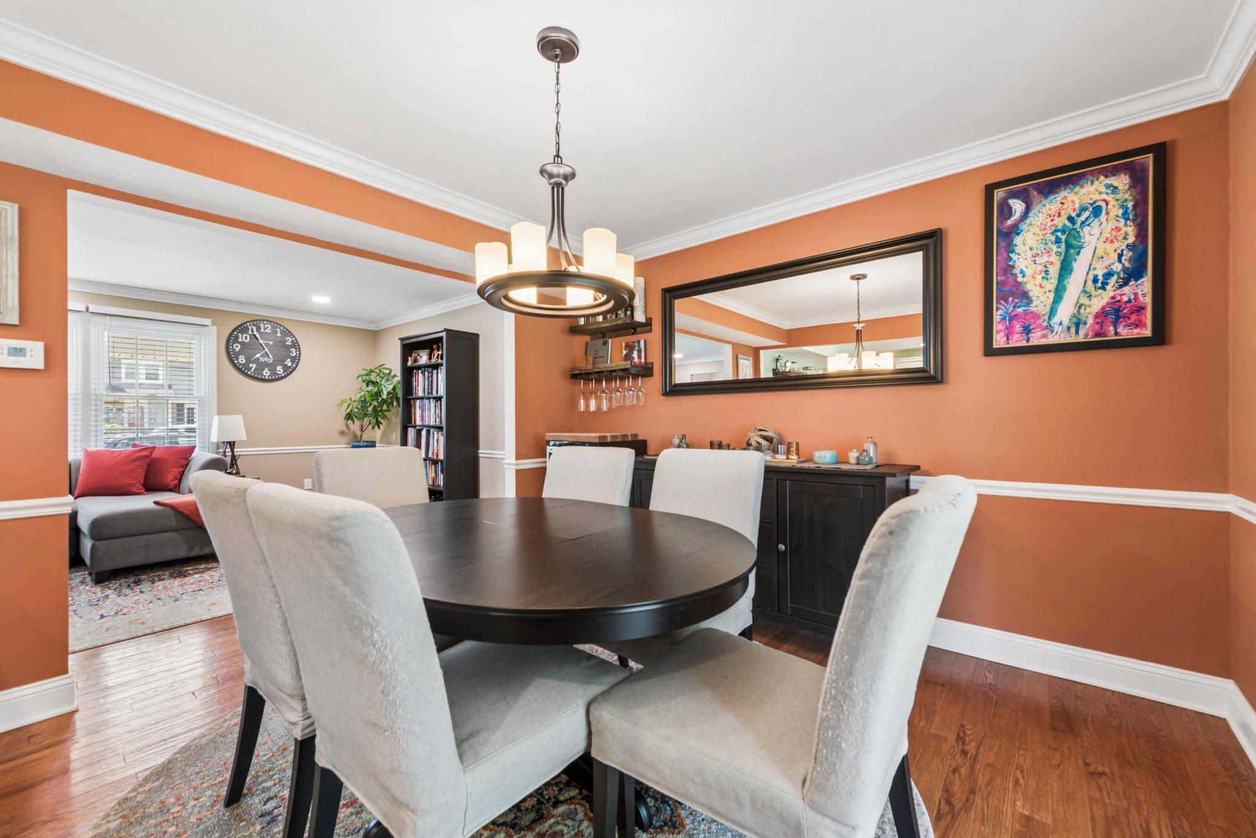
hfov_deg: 104.2
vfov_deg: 81.3
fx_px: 489
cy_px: 419
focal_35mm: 14
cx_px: 628
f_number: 9
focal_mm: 14
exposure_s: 1/13
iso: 250
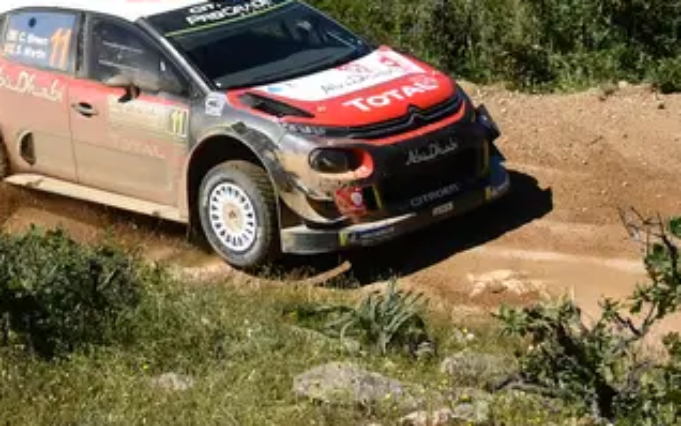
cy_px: -238
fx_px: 2358
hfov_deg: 15.9
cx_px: -92
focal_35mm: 127
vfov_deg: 10.0
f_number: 9
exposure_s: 1/2000
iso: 500
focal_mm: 22
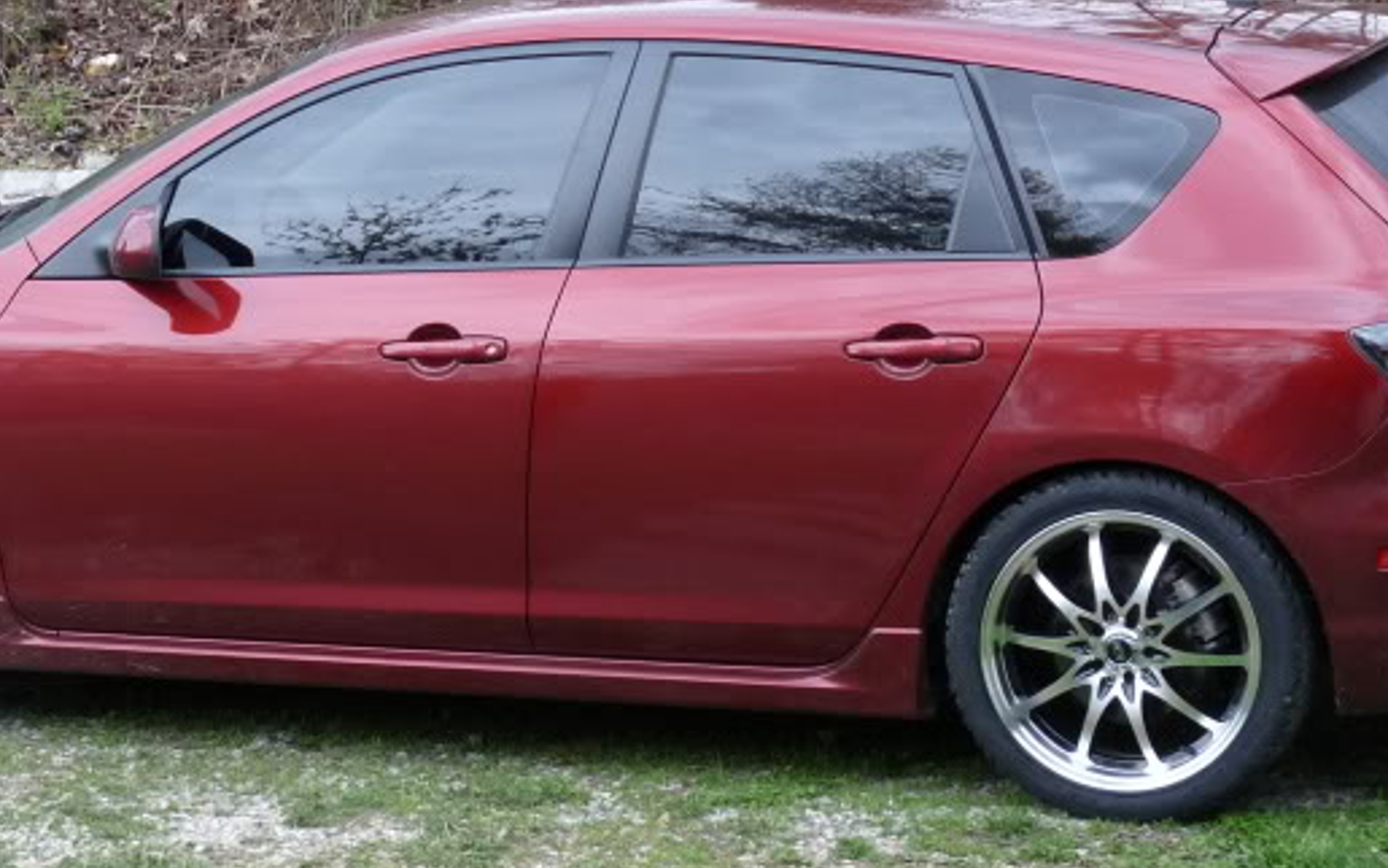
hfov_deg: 15.2
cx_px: 429
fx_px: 5183
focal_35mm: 137
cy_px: 385
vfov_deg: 9.6
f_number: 3.4
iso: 200
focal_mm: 11.5
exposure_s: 1/100
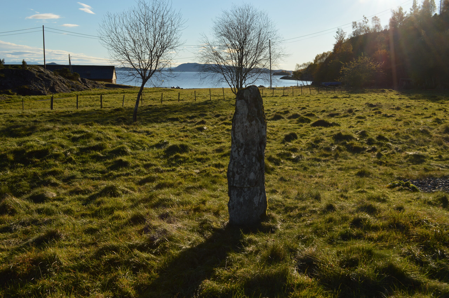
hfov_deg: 57.3
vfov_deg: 39.9
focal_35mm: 33
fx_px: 411
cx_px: 224
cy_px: 149
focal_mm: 22
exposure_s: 1/320
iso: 100
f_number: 9
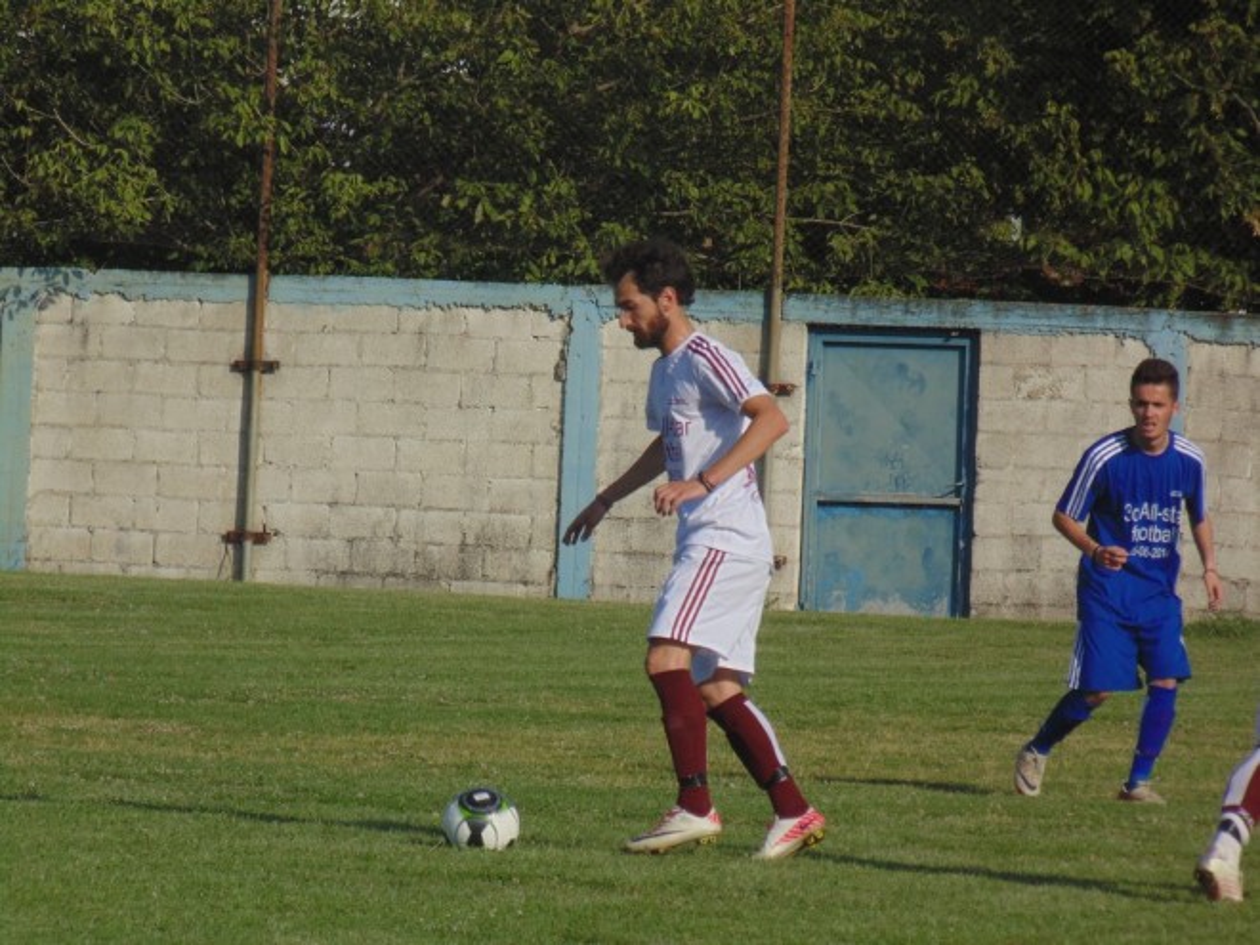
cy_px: 472
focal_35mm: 487
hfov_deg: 4.1
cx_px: 630
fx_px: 17726
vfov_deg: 3.1
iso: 80
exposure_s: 1/640
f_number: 5.9
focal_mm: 87.3
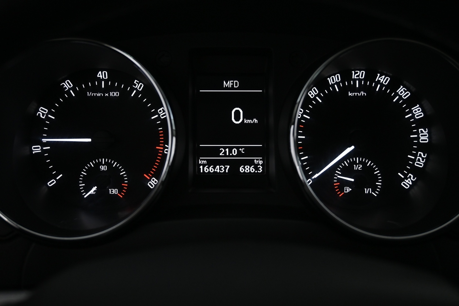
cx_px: 230
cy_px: 153
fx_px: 574
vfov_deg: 29.9
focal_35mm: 45
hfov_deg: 43.6
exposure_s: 1/50
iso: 1250
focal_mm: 30
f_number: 4.8
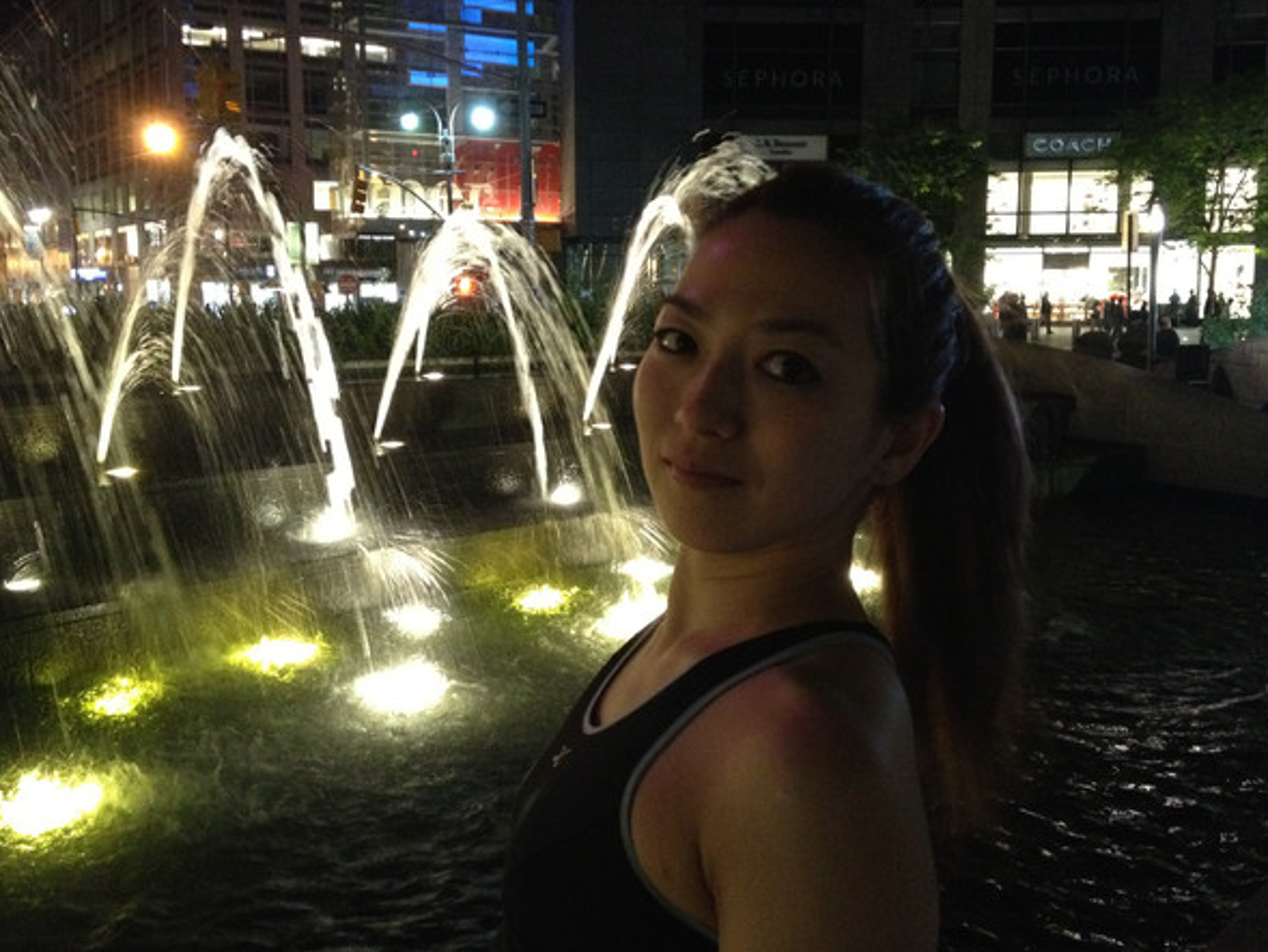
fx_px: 1392
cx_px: 624
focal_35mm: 38
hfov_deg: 49.0
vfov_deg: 37.7
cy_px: 457
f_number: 2.4
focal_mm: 4.28
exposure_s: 1/15
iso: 500
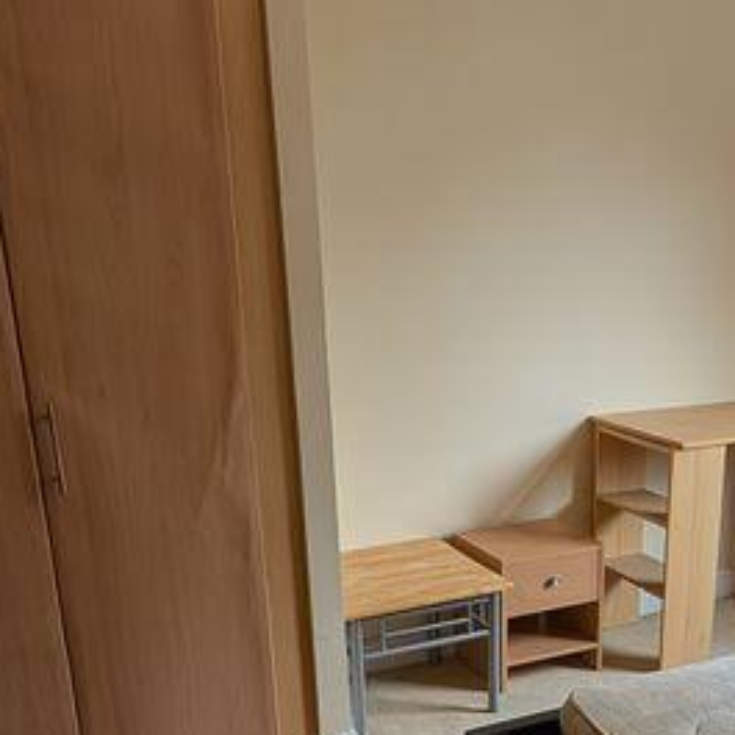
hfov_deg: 40.2
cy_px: 578
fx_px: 985
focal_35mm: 41
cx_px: 513
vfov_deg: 39.5
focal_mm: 2.02
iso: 45
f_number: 1.7
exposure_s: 1/154
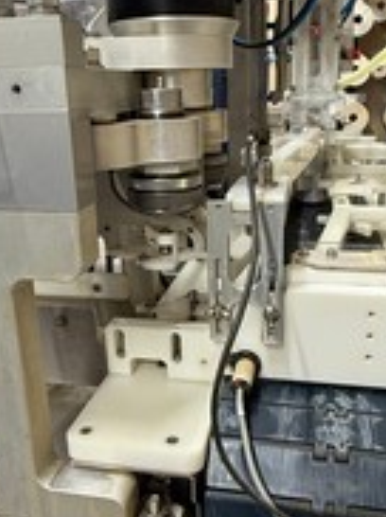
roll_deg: +1.6
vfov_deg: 50.2
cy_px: 250
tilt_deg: -17.4
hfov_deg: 38.6
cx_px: 199
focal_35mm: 37
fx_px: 551
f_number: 2.2
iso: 250
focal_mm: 2.22
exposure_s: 1/99
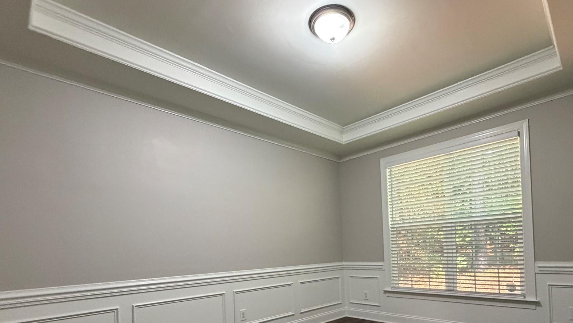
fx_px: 304
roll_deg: +2.7
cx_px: 323
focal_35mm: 20
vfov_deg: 52.9
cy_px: 250
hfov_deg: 86.2
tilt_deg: -0.6
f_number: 2.2
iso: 500
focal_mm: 2.22
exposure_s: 1/60
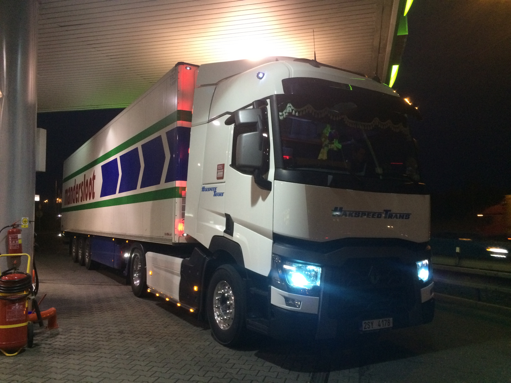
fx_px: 428
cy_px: 192
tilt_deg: +0.3
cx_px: 256
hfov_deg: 61.7
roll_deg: +0.8
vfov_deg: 48.2
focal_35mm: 29
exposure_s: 1/25
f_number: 2.2
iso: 320
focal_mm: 4.15
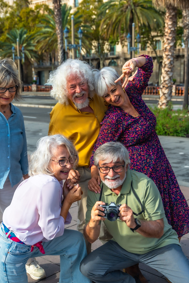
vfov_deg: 40.3
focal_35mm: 49
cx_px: 66
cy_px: 152
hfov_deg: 27.4
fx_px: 385
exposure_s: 1/1600
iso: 100
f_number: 4
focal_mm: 35.7
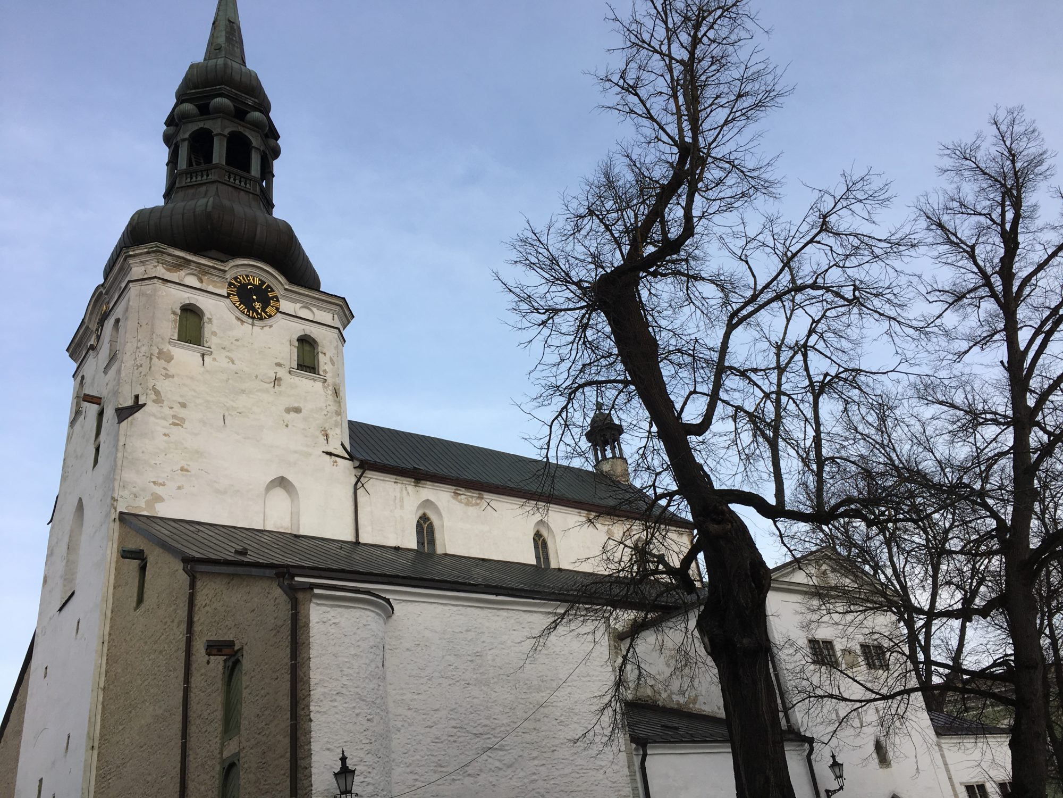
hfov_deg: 61.7
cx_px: 532
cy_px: 399
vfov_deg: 48.2
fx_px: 891
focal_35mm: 29
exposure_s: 1/345
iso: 25
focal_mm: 4.15
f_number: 2.2
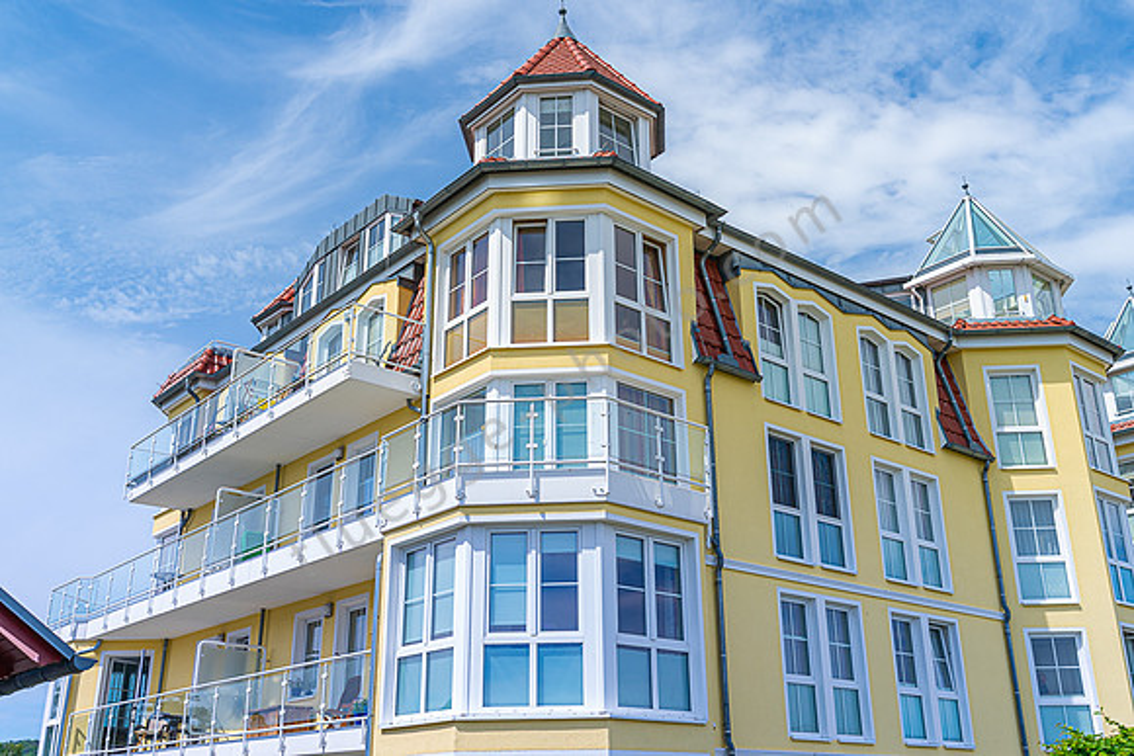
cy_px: 378
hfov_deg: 54.4
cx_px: 567
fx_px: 1103
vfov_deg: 37.9
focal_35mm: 35
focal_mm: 35
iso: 50
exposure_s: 1/1250
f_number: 2.8
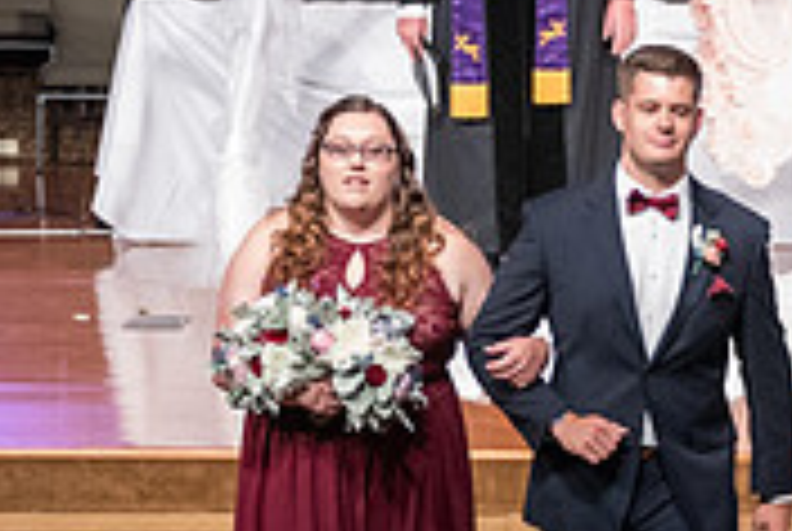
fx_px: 4341
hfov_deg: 10.4
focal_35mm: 197
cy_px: 511
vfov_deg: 7.0
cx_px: 636
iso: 6400
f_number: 2.8
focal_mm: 56
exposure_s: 1/320
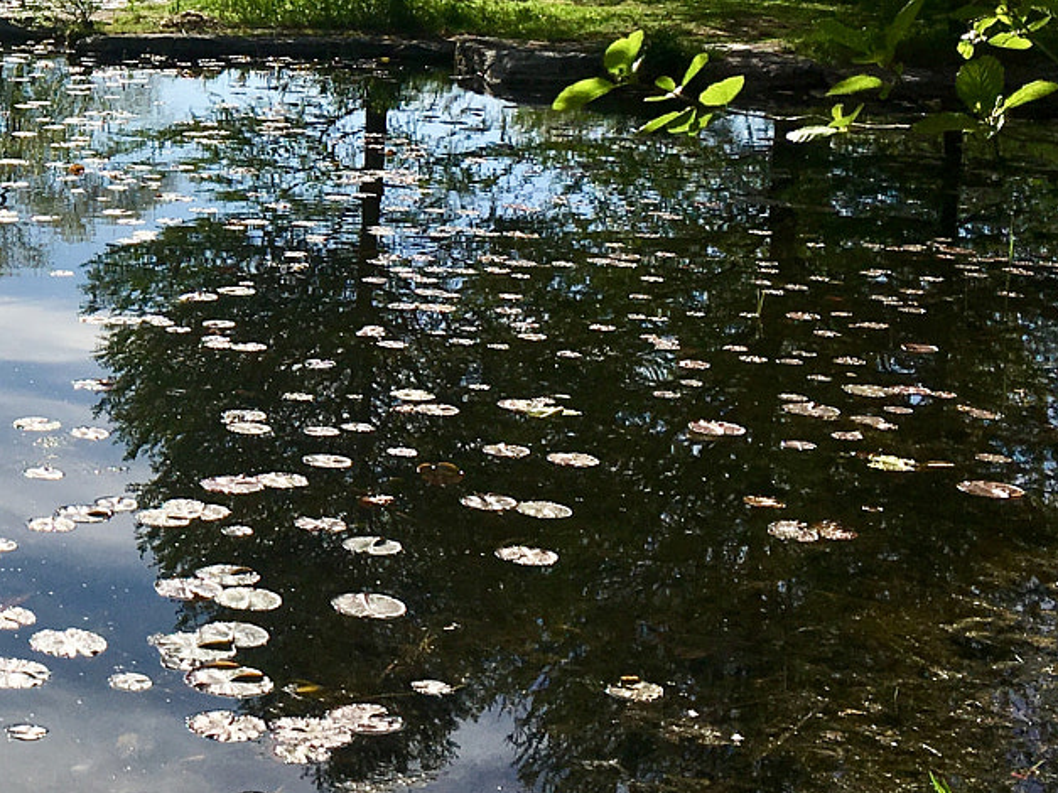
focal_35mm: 74
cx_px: -150
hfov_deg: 24.3
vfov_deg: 19.4
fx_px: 2261
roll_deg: +0.3
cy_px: 27
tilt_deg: -4.6
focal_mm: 4.15
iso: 25
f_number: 2.2
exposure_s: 1/2747
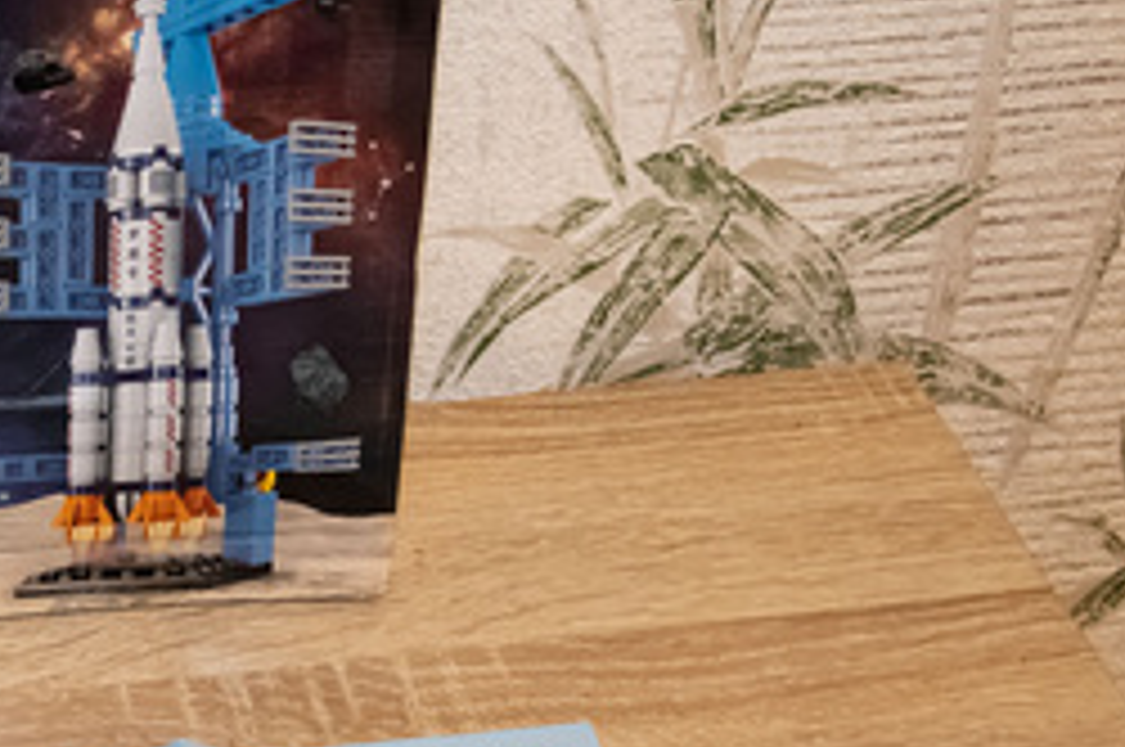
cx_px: 18
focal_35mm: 101
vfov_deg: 13.5
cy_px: 486
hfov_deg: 19.7
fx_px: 3152
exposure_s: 1/60
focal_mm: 28
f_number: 4
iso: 2000
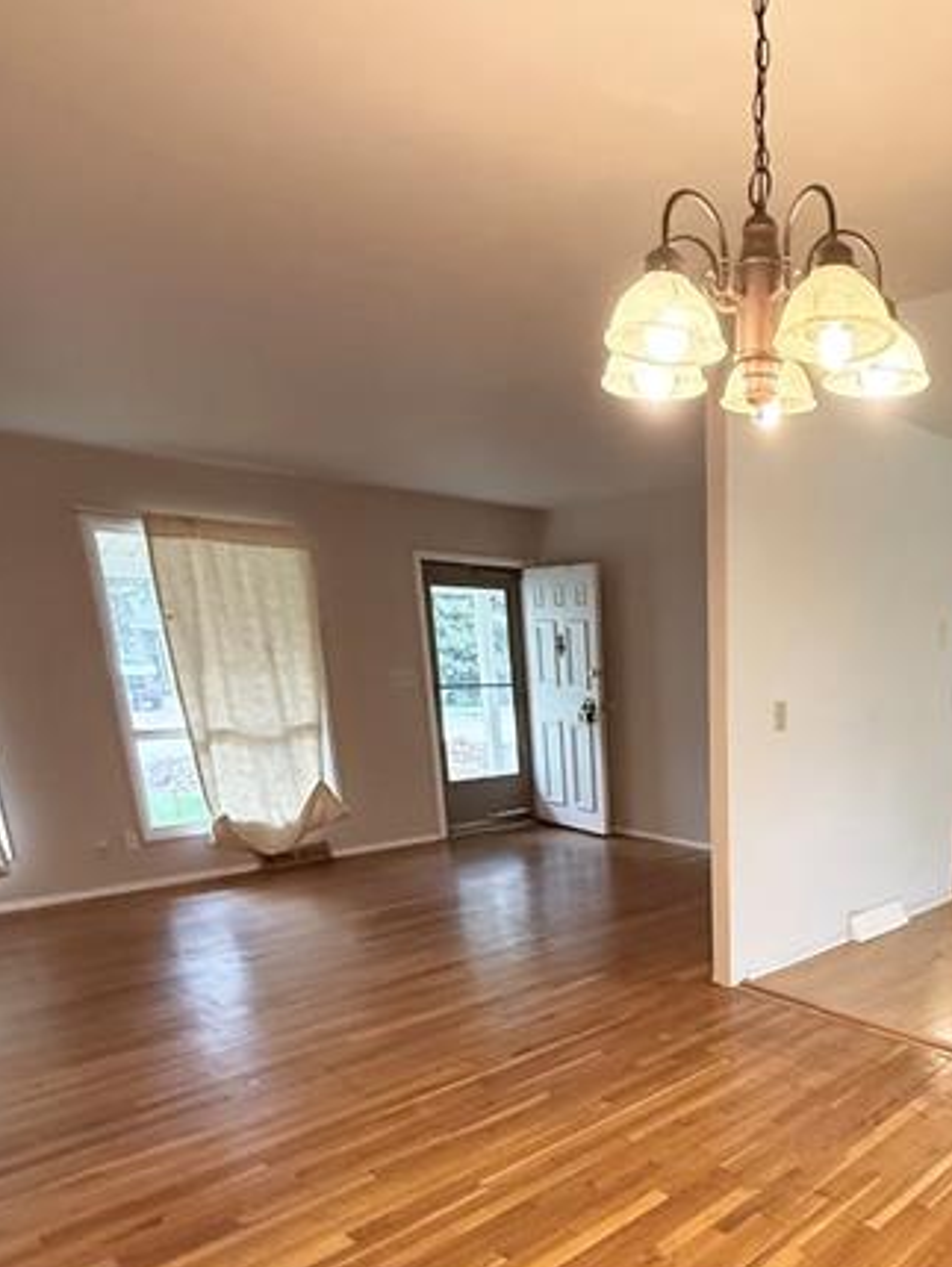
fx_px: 916
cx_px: 790
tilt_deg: -16.7
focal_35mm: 25
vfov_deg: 65.6
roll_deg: -0.8
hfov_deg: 50.8
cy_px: 934
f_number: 2.2
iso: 640
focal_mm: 2.22
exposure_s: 1/120
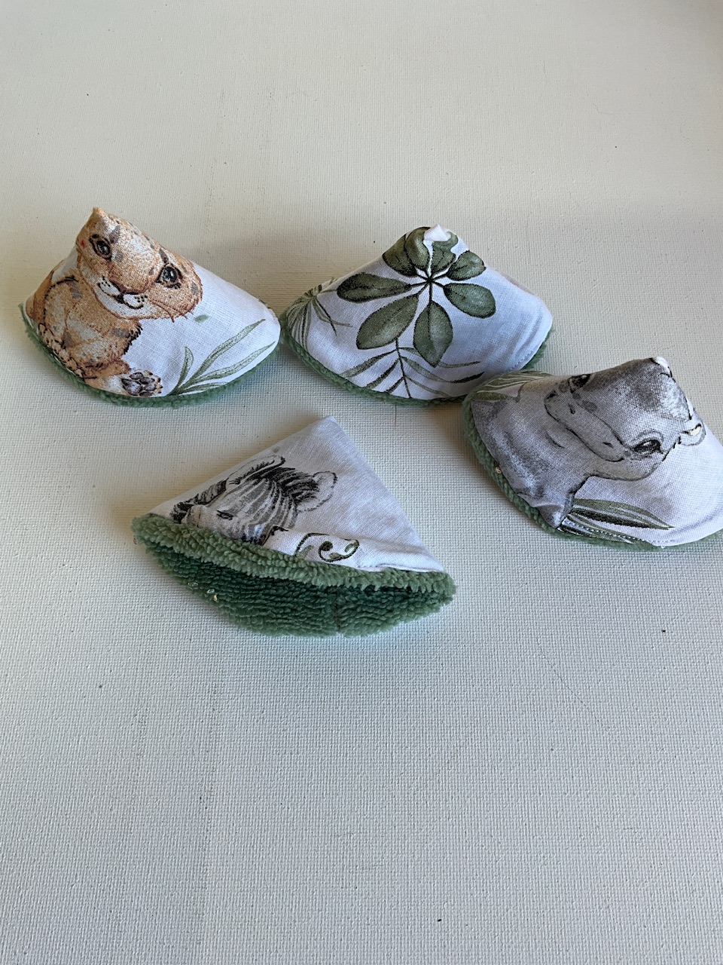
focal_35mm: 29
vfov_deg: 61.7
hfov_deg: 48.2
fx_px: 808
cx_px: 362
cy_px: 482
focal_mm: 3
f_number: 1.8
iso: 20
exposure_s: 1/100
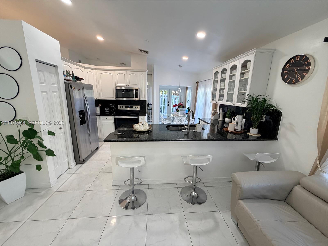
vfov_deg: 85.7
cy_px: 123
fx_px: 133
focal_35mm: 14
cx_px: 164
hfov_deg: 102.1
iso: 250
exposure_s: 1/120
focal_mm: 2.22
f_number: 2.2
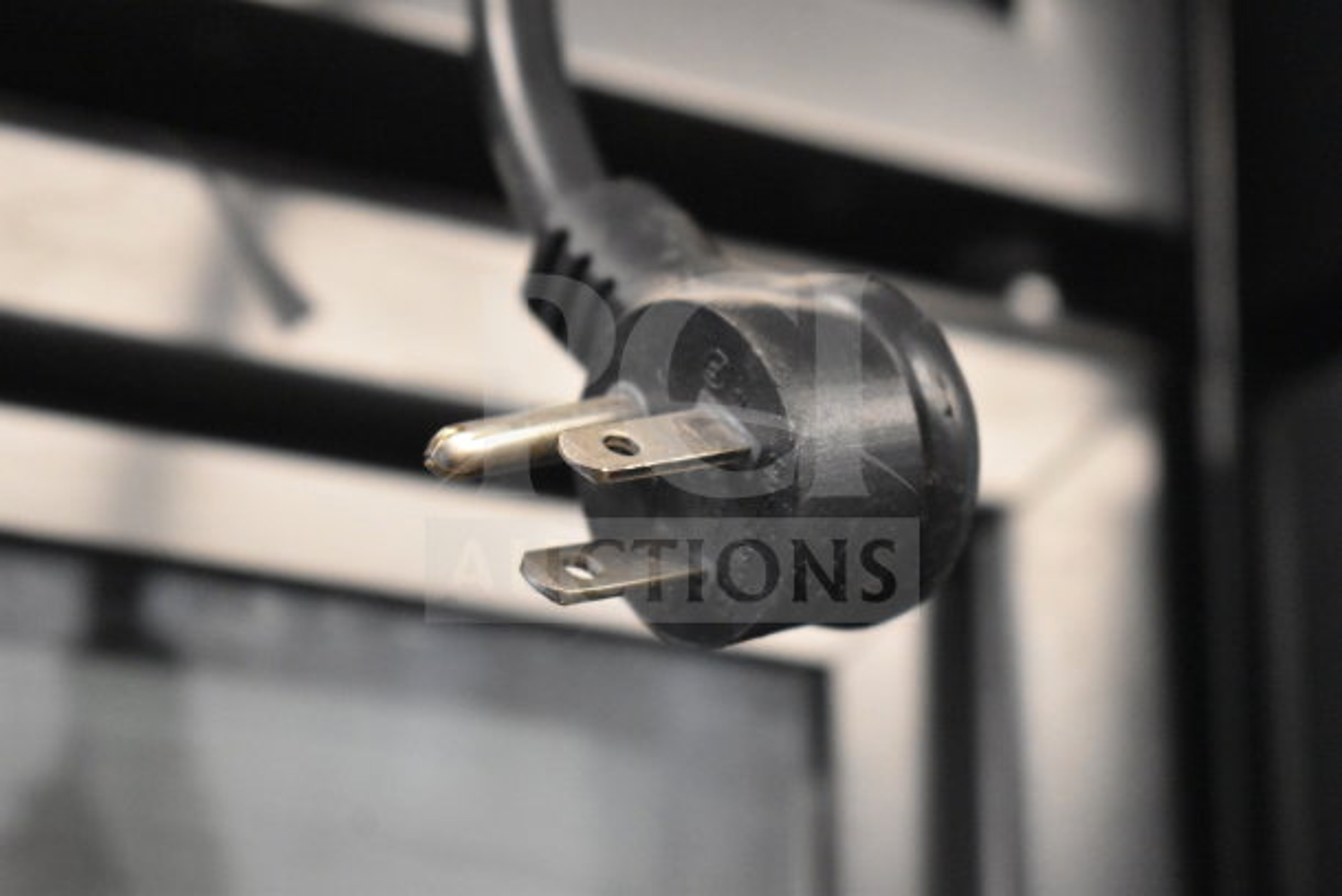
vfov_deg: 16.6
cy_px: 448
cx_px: 671
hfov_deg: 24.6
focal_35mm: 82
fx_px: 3076
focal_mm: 55
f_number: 5.6
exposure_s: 1/125
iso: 6400
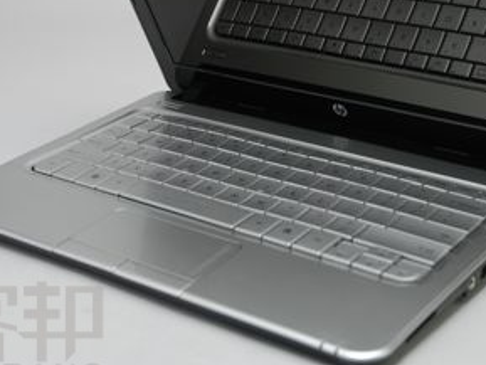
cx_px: 272
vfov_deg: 17.3
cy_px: 98
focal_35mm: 85
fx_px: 1194
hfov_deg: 23.0
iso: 100
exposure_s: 1/60
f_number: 5.6
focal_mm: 34
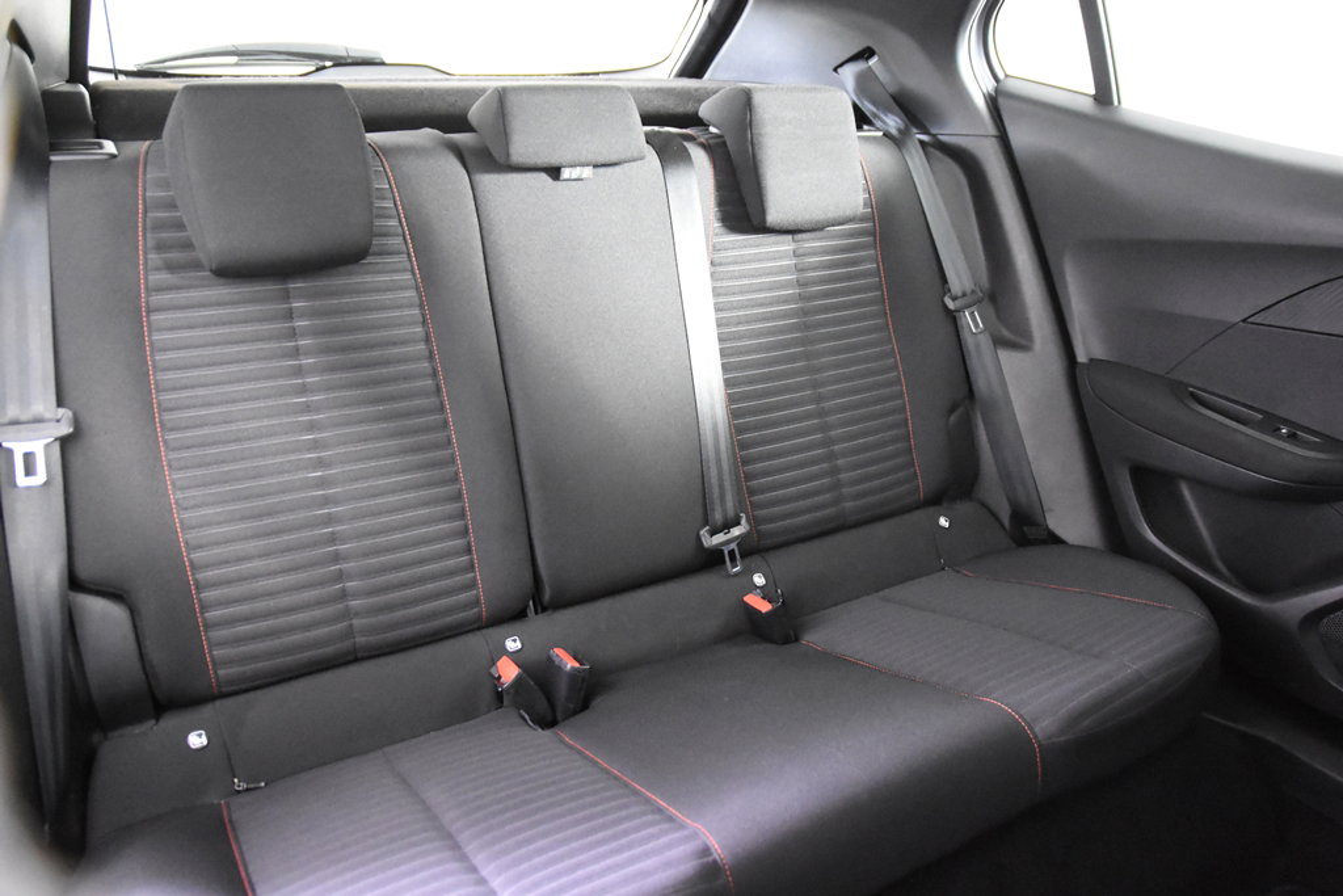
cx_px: 672
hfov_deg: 70.4
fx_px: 951
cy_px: 448
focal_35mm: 26
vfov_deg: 50.4
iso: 9000
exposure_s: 1/25
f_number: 2.8
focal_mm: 17
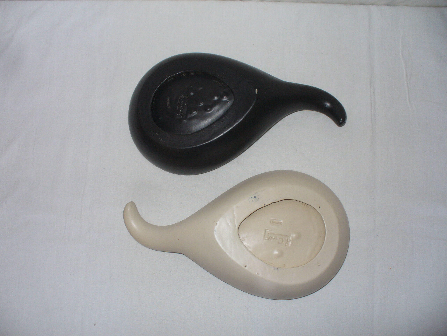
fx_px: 478
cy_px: 168
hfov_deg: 50.1
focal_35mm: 37
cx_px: 224
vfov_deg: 38.7
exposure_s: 1/30
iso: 100
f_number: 2.8
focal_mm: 6.1
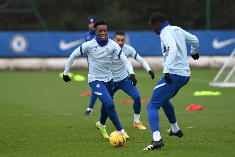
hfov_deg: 5.1
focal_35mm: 402
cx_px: 118
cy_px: 78
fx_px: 2624
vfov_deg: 3.4
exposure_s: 1/1600
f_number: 4
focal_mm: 400
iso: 1000
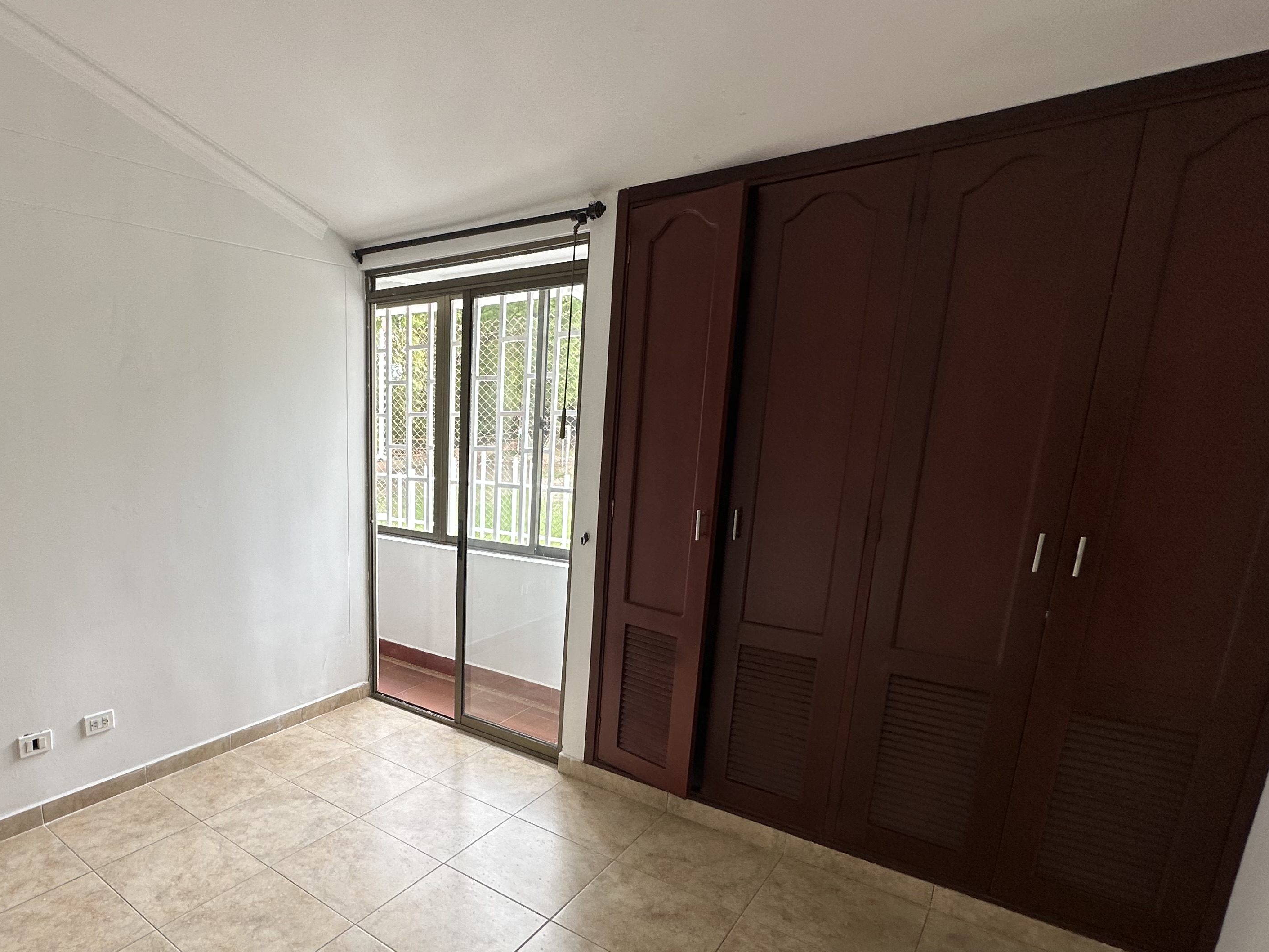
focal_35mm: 20
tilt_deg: -13.4
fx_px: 733
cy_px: 585
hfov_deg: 78.3
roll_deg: +0.3
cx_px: 393
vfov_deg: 65.2
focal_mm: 2.22
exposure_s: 1/99
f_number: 2.2
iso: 50
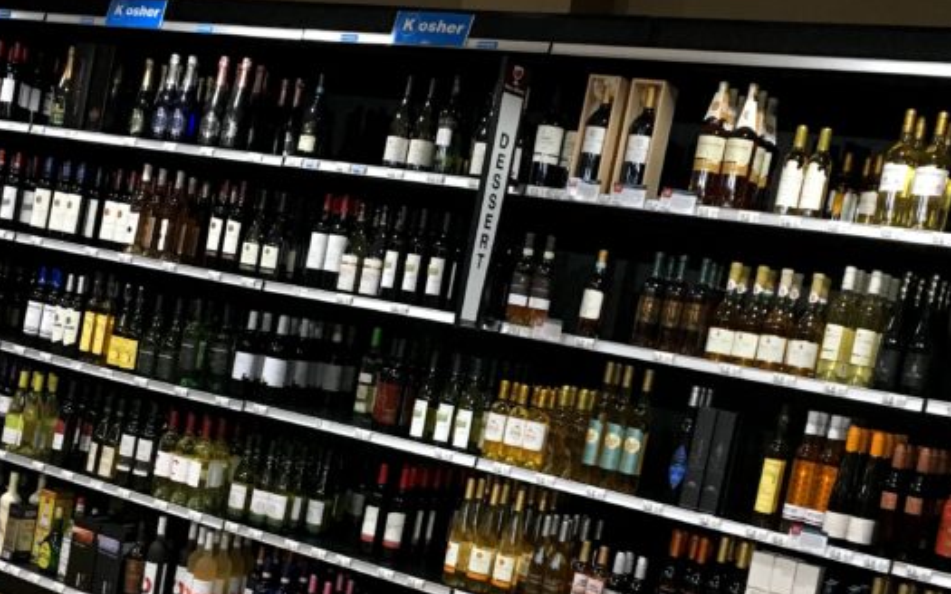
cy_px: 408
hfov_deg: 39.6
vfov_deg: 25.2
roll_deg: -9.2
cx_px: 446
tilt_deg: -4.6
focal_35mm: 51
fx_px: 1322
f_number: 2.2
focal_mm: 4.15
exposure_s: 1/30
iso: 200
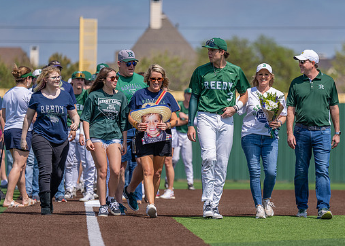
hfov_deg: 9.2
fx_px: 2146
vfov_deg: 6.6
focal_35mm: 219
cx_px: 234
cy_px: 136
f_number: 2.8
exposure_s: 1/3200
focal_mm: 158
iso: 100
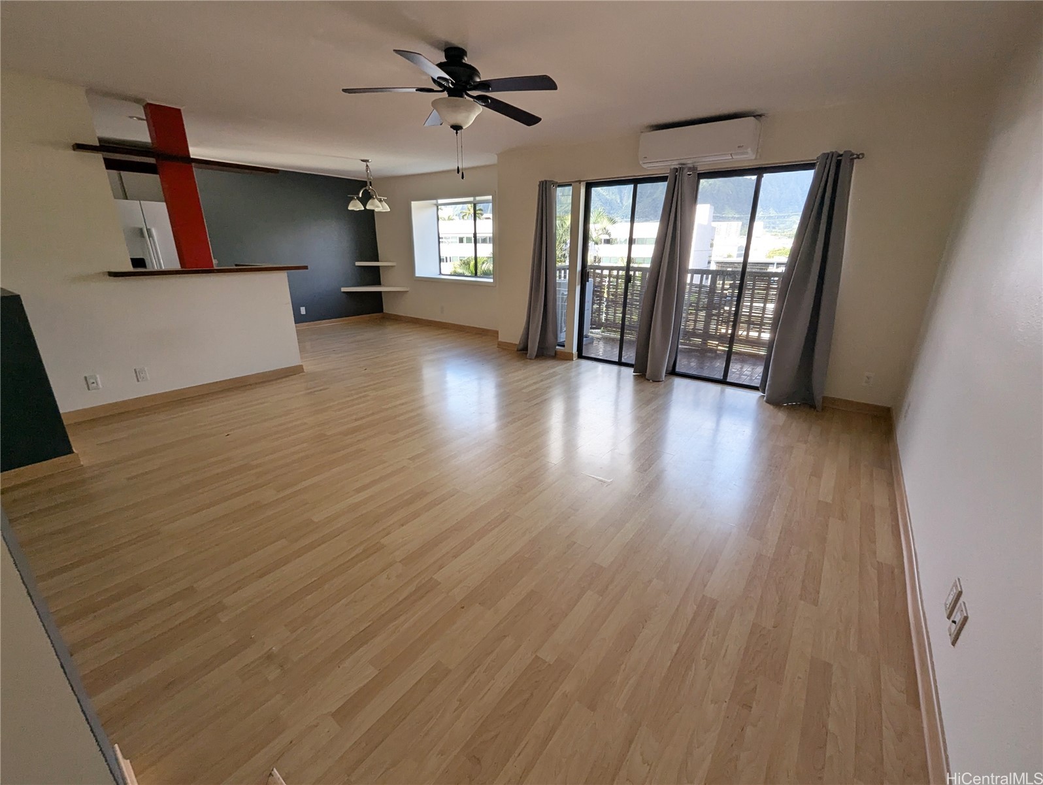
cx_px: 522
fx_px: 392
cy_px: 392
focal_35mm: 13
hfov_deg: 106.1
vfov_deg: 90.0
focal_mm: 1.95
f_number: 2.2
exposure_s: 1/224
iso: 65
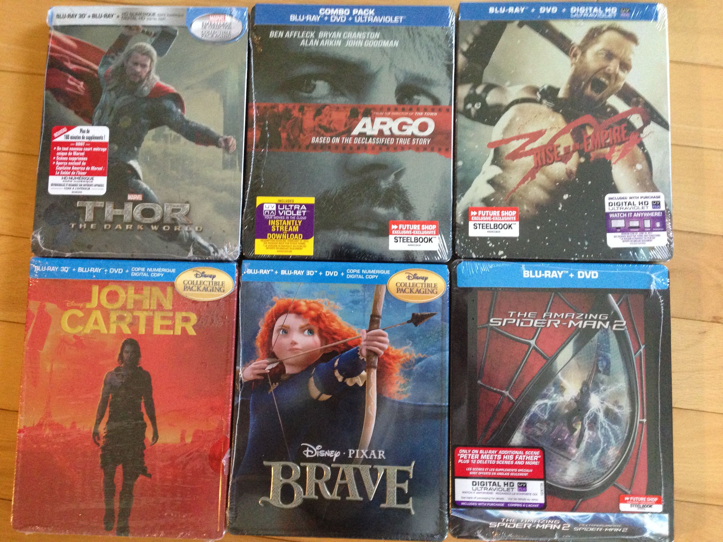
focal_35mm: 33
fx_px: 689
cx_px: 362
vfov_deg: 42.9
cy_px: 271
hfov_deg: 55.4
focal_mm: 4.12
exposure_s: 1/20
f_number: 2.4
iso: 400
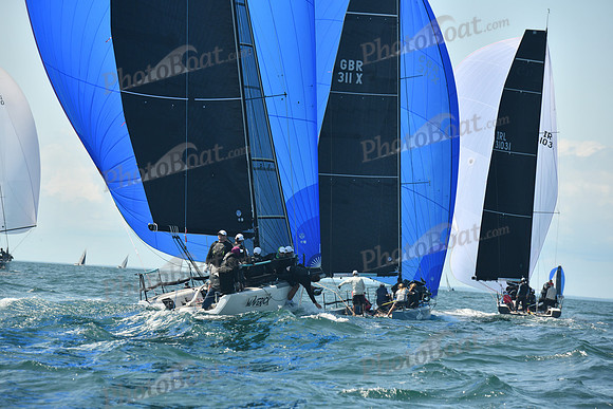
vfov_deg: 8.1
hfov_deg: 12.1
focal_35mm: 170
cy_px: 204
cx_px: 306
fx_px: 2895
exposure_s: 1/640
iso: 320
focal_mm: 170
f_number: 7.1
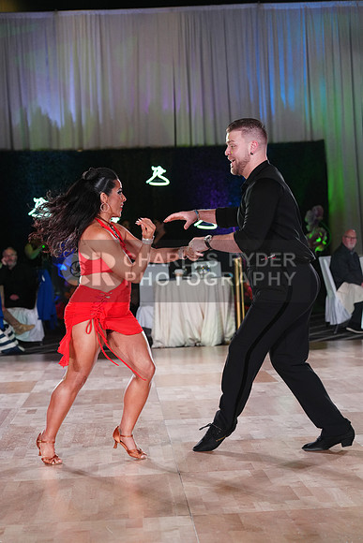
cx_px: 182
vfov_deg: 26.3
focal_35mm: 77
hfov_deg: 17.7
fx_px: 1164
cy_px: 272
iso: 2000
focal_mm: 77
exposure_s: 1/400
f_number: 4
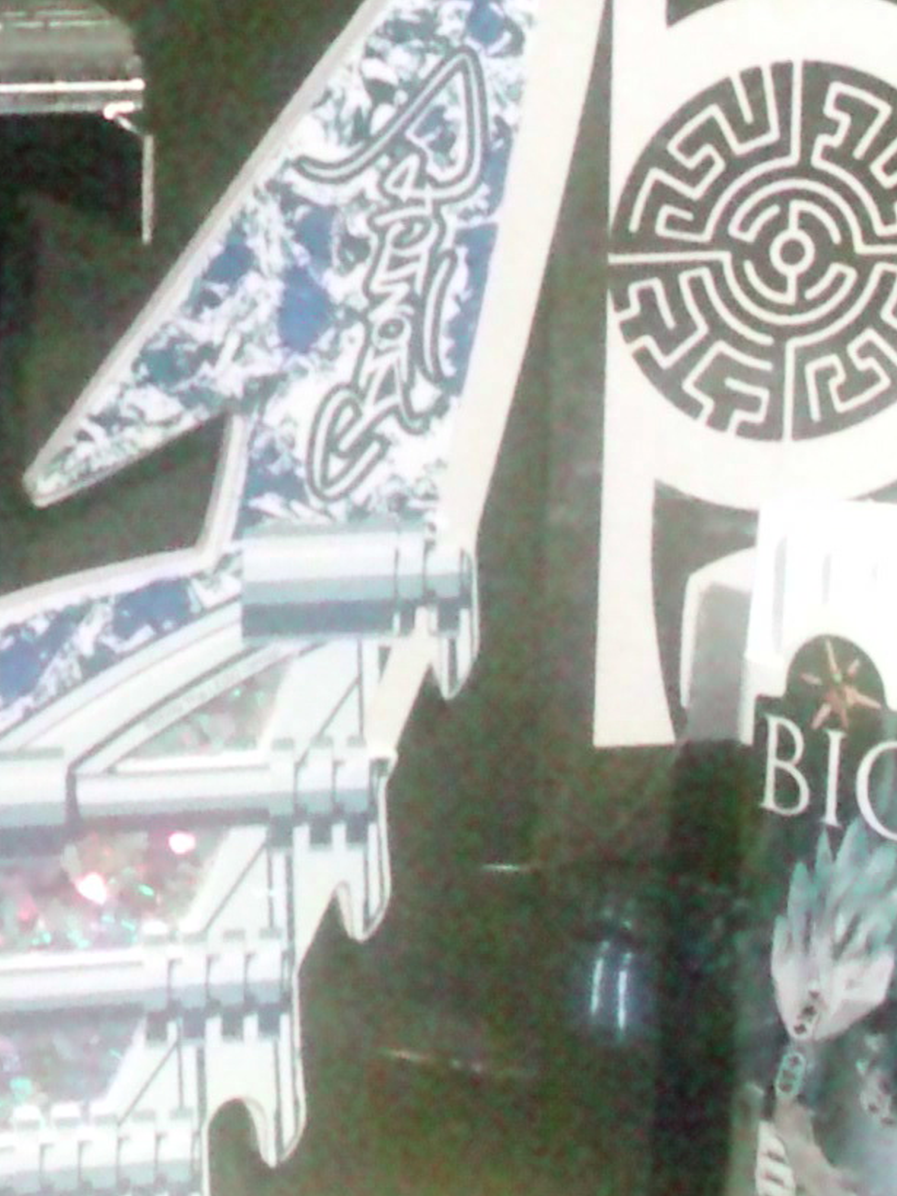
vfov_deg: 11.8
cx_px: -197
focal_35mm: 166
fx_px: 5735
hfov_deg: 8.8
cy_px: 44
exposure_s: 1/41
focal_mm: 6.3
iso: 1600
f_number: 3.1
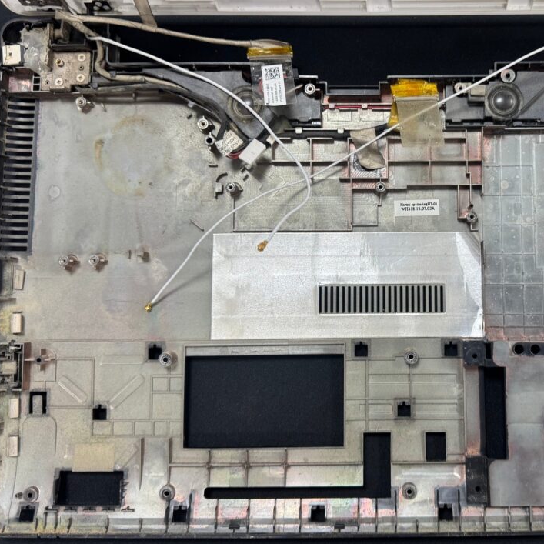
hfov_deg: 44.9
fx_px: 640
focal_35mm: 36
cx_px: 392
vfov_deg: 46.0
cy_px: 246
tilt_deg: -83.7
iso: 125
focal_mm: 6.76
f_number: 1.78
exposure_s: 1/50
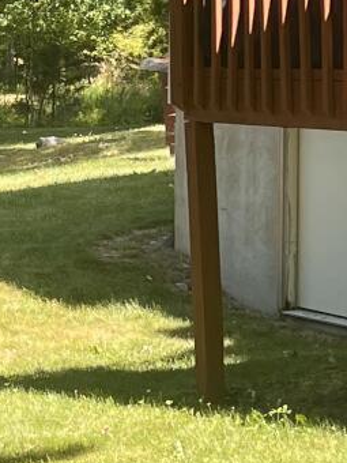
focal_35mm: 153
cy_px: -42
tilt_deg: +3.4
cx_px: -155
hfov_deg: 9.5
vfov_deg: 12.7
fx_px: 2045
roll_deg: -2.7
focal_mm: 5.7
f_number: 1.5
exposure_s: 1/482
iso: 50
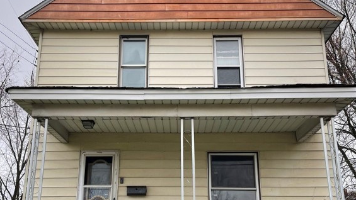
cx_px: 175
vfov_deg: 31.5
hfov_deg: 54.0
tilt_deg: +16.2
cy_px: 145
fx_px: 349
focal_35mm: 37
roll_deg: +0.1
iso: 32
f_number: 1.6
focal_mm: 5.1
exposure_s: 1/543
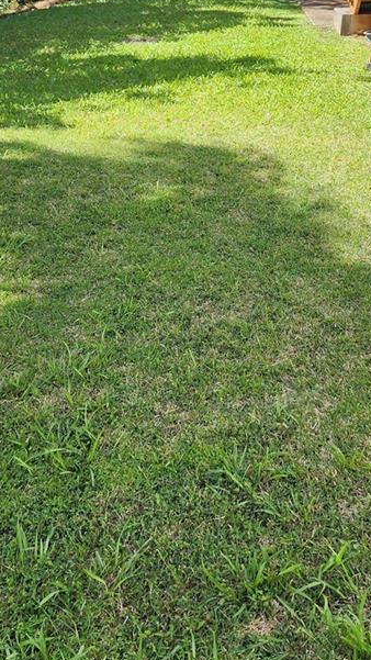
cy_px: 121
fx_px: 875
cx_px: 194
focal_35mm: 50
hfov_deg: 23.9
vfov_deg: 39.5
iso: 12
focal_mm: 6.4
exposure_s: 1/574
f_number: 1.8
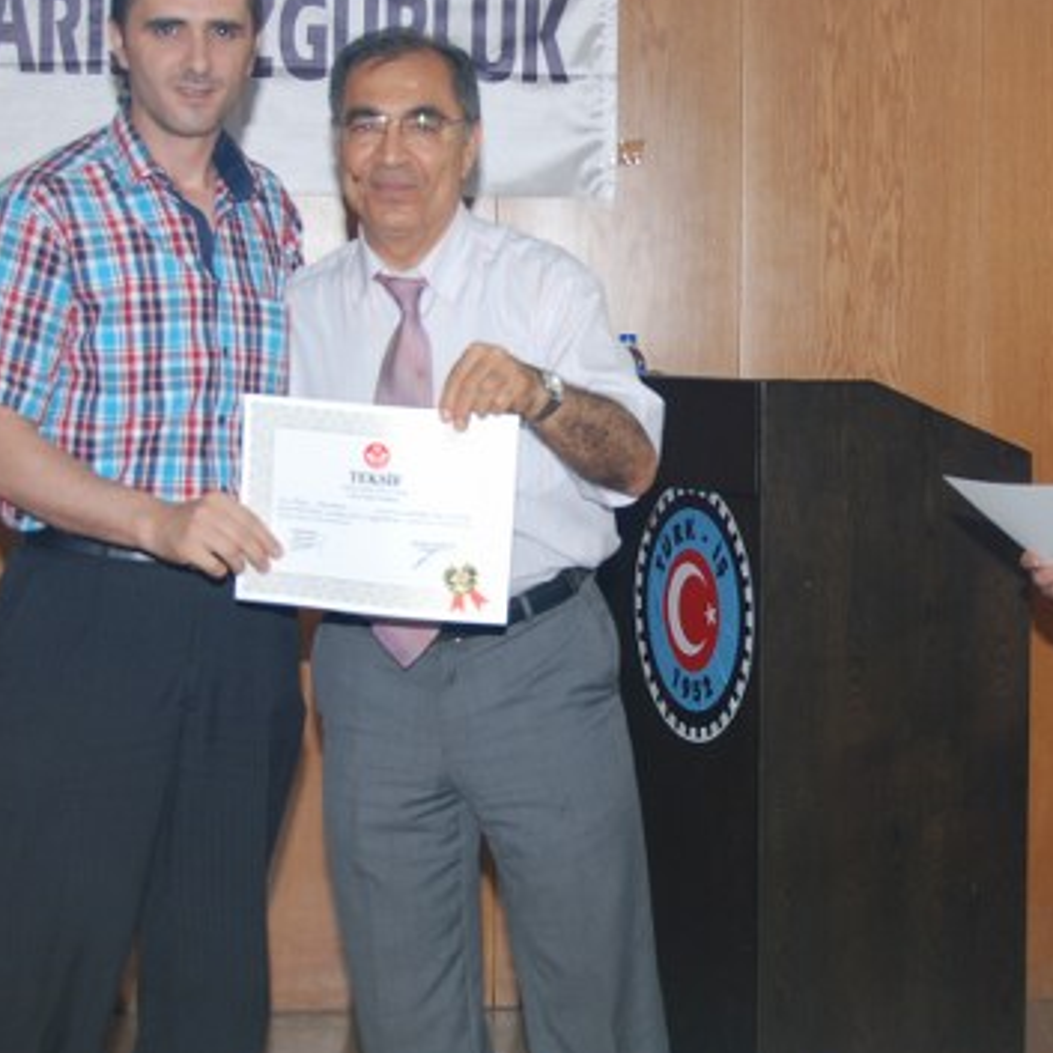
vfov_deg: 20.7
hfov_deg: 20.6
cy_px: 515
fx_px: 2890
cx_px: 704
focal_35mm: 84
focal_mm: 29
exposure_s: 1/60
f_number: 4.2
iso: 200
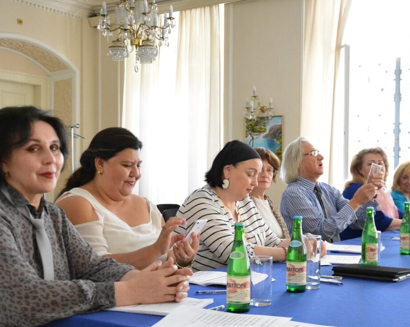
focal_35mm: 52
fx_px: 627
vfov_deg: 29.3
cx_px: 243
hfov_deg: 36.1
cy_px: 186
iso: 3200
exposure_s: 1/40
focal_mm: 25
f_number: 4
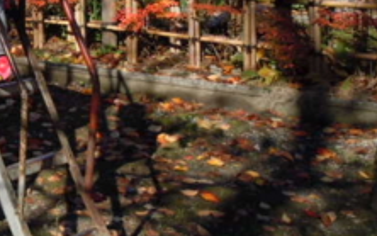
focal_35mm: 86
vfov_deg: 14.4
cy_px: -93
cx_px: -126
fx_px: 884
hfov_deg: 21.5
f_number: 3.5
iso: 100
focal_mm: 5.4
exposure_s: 1/500
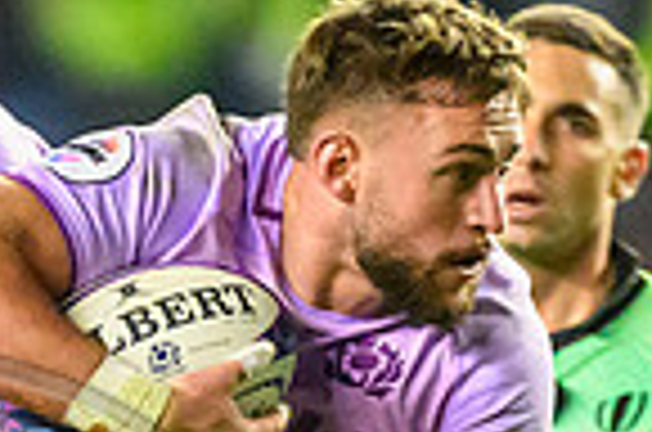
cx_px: -262
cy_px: 1159
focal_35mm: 2512
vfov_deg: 0.5
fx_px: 45395
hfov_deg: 0.8
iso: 8000
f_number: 2.8
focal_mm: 400
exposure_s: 1/1250
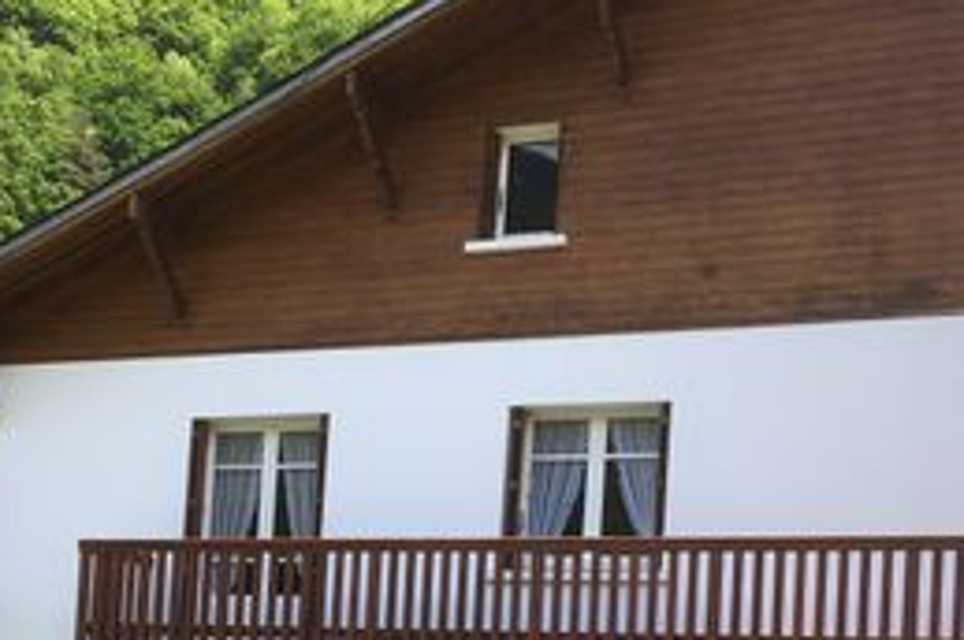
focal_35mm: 70
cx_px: 421
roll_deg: -4.2
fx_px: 1872
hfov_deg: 28.8
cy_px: 681
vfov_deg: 18.7
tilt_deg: +4.3
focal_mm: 4.15
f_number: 2.2
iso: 25
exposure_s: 1/487
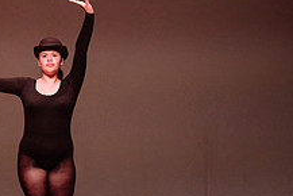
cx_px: 36
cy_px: 133
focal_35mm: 340
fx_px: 2769
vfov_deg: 4.0
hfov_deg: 6.0
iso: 1600
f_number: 2.8
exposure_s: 1/320
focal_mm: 102
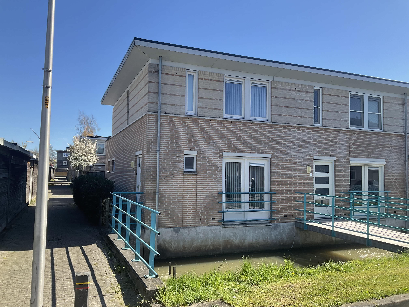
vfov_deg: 48.2
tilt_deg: +3.5
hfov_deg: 61.7
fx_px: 343
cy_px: 154
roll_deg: -0.4
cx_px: 204
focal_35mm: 29
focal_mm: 3
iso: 16
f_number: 1.8
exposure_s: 1/962
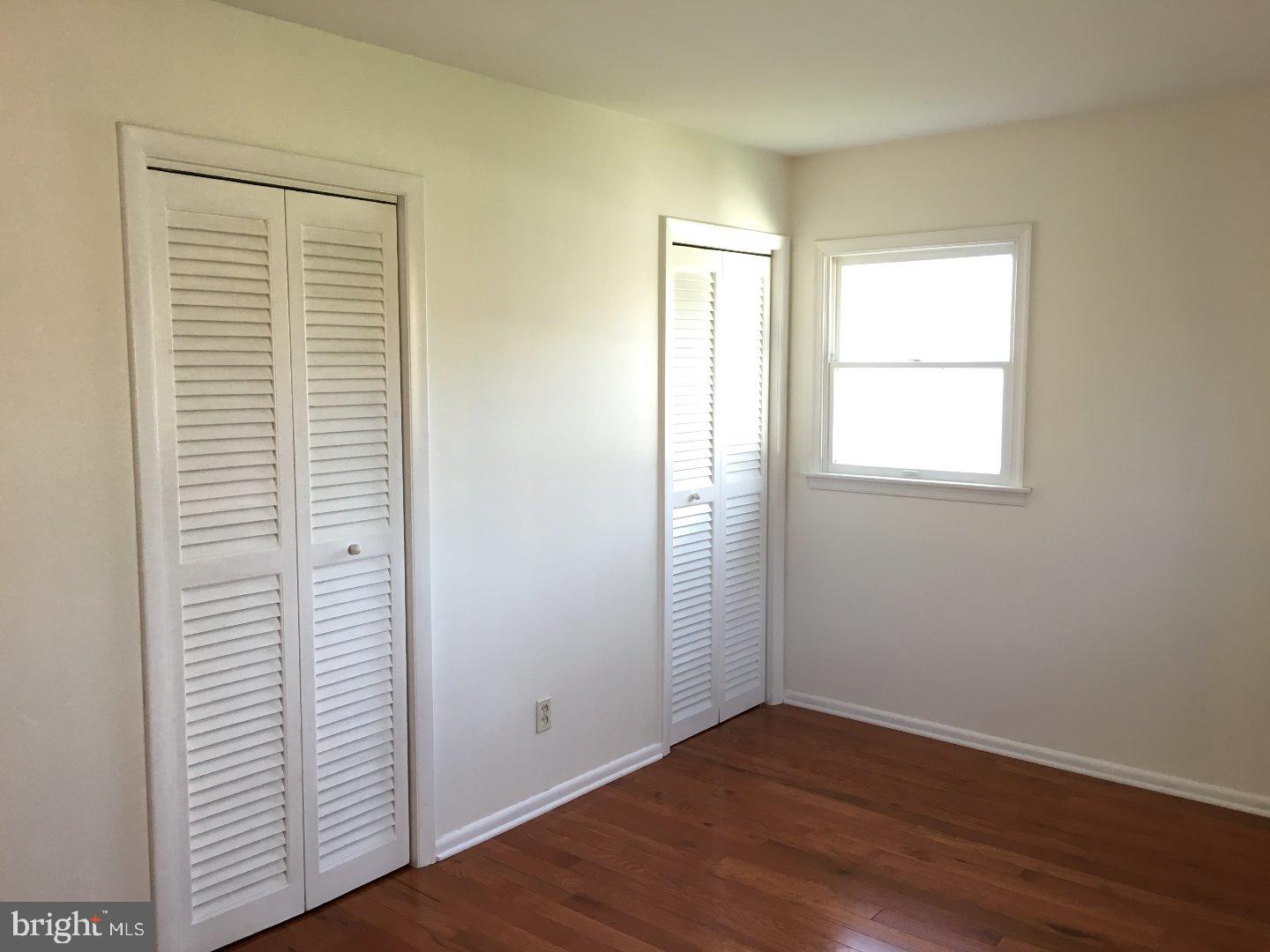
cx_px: 635
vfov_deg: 48.2
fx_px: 1064
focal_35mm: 29
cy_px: 476
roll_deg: -1.0
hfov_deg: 61.7
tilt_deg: -4.3
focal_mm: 4.15
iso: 64
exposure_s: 1/30
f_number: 2.2
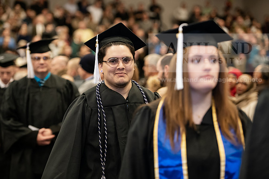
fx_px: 837
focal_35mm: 112
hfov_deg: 18.3
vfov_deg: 12.2
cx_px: 134
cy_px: 90
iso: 2000
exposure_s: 1/200
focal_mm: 112
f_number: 3.2
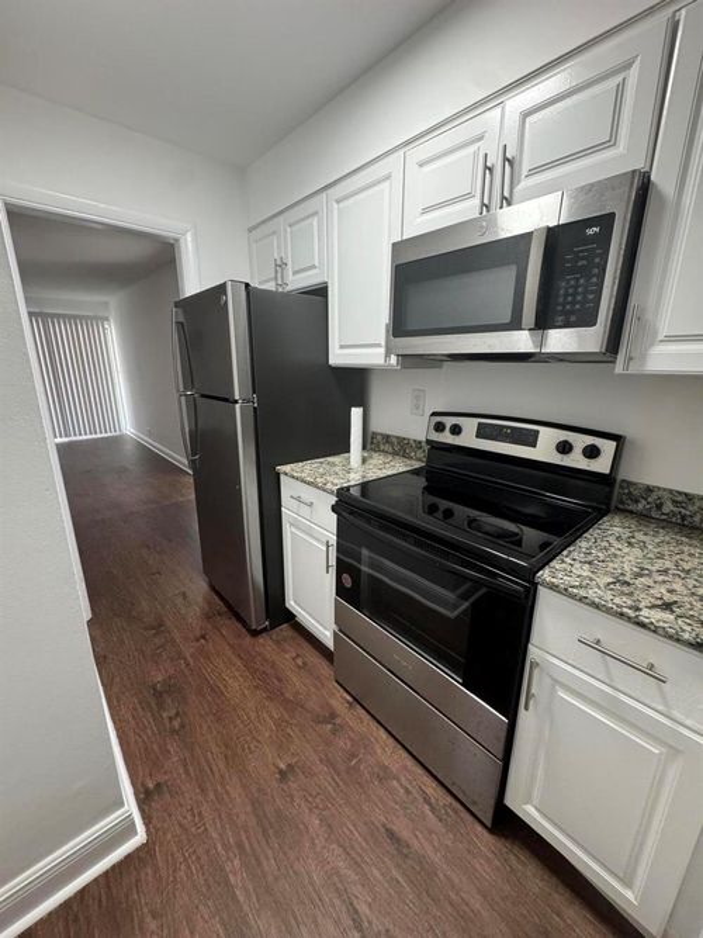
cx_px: 352
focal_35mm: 14
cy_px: 469
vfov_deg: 102.1
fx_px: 379
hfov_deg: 85.7
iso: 320
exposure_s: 1/60
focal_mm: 2.22
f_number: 2.2
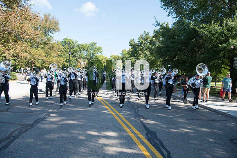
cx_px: 118
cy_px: 79
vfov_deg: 48.0
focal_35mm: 27
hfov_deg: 67.4
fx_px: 178
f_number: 5.6
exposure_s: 1/500
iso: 200
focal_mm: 27
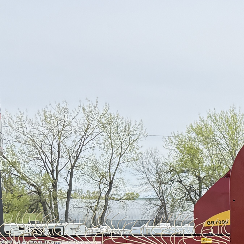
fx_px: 718
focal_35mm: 90
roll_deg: +0.9
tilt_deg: -2.8
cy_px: 297
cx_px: 448
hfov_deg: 16.1
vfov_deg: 18.3
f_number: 1.78
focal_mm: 6.76
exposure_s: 1/2611
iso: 100
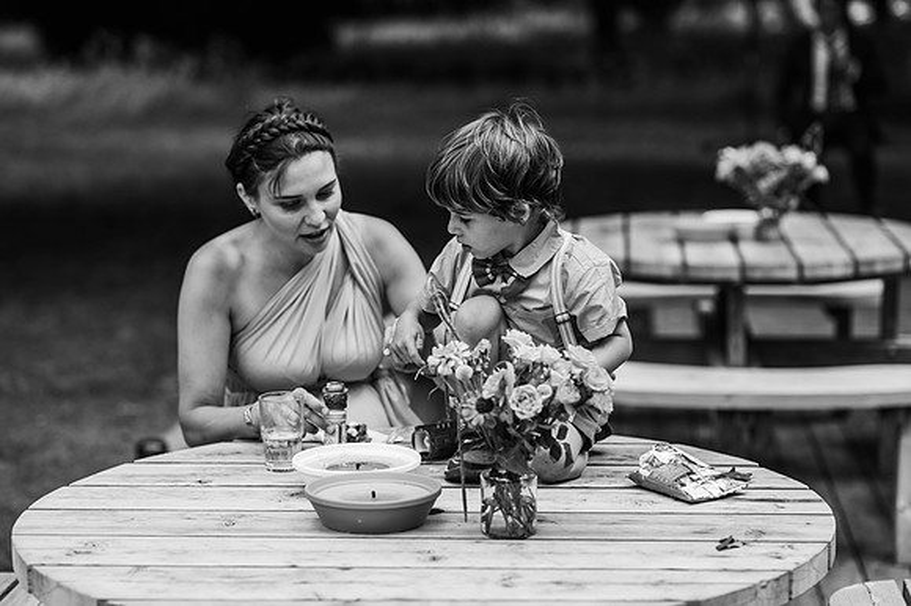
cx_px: 456
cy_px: 303
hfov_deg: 23.9
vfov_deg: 16.1
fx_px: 2150
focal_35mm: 85
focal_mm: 85
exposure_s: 1/1250
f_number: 2.5
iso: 100
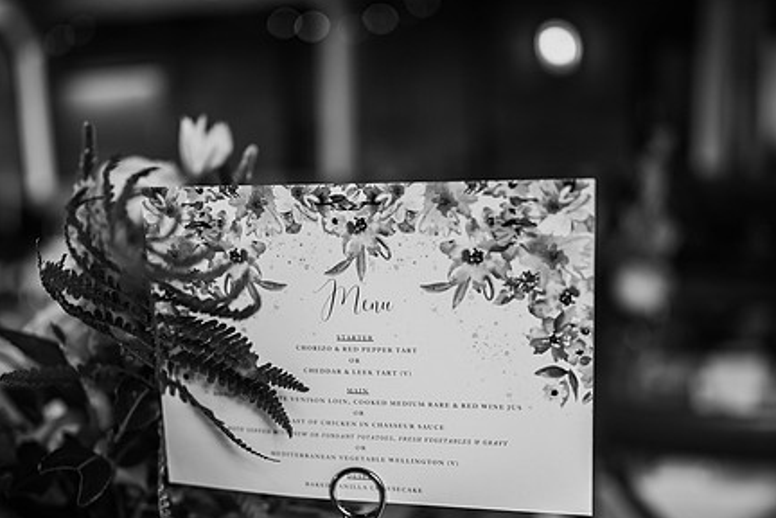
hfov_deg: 41.9
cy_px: 321
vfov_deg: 28.6
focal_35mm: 47
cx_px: 375
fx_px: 1013
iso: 100
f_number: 1.8
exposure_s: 1/250
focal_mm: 35
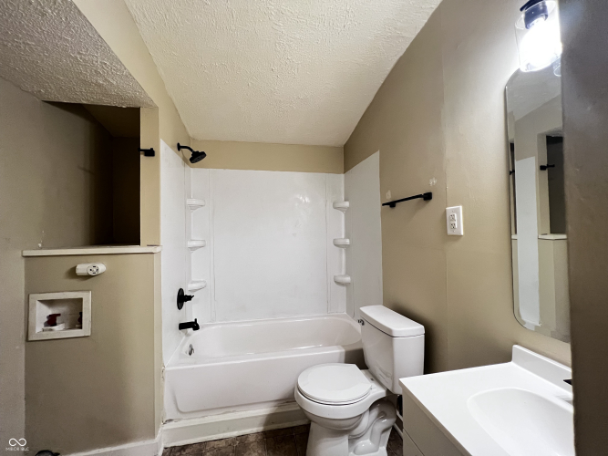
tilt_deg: +0.8
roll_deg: +0.7
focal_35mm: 13
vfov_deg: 89.9
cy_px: 228
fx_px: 228
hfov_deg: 106.2
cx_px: 304
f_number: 1.8
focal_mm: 1.57
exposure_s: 1/60
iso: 500
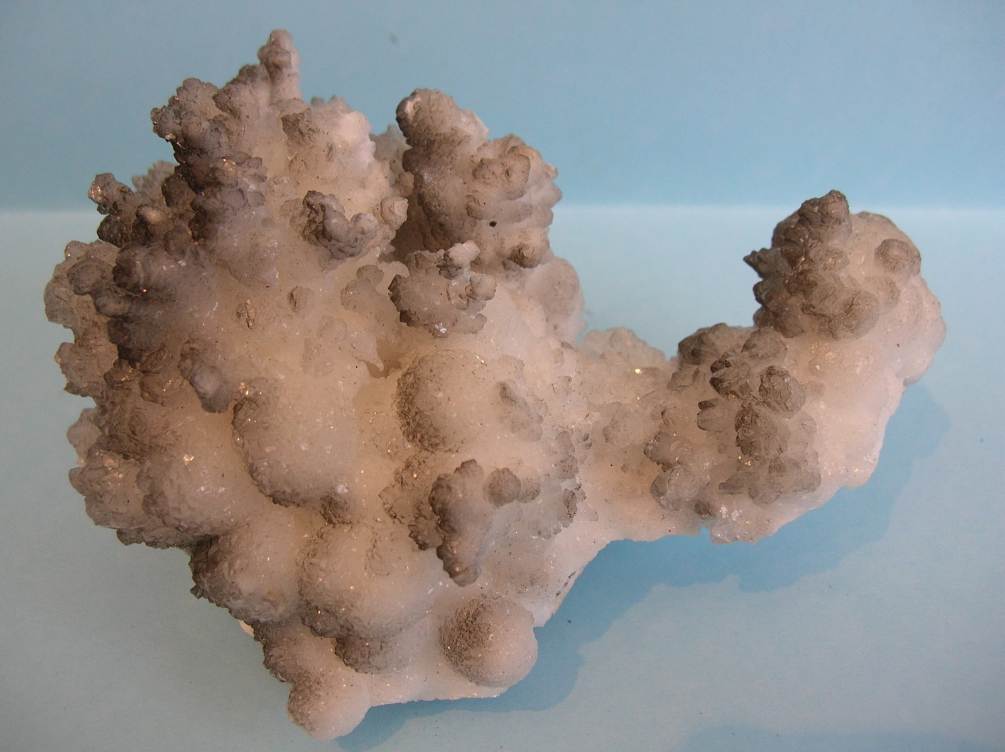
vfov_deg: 39.6
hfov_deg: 51.4
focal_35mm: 36
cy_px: 376
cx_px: 502
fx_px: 1044
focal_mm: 6
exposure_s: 1/13.3
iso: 50
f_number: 2.7
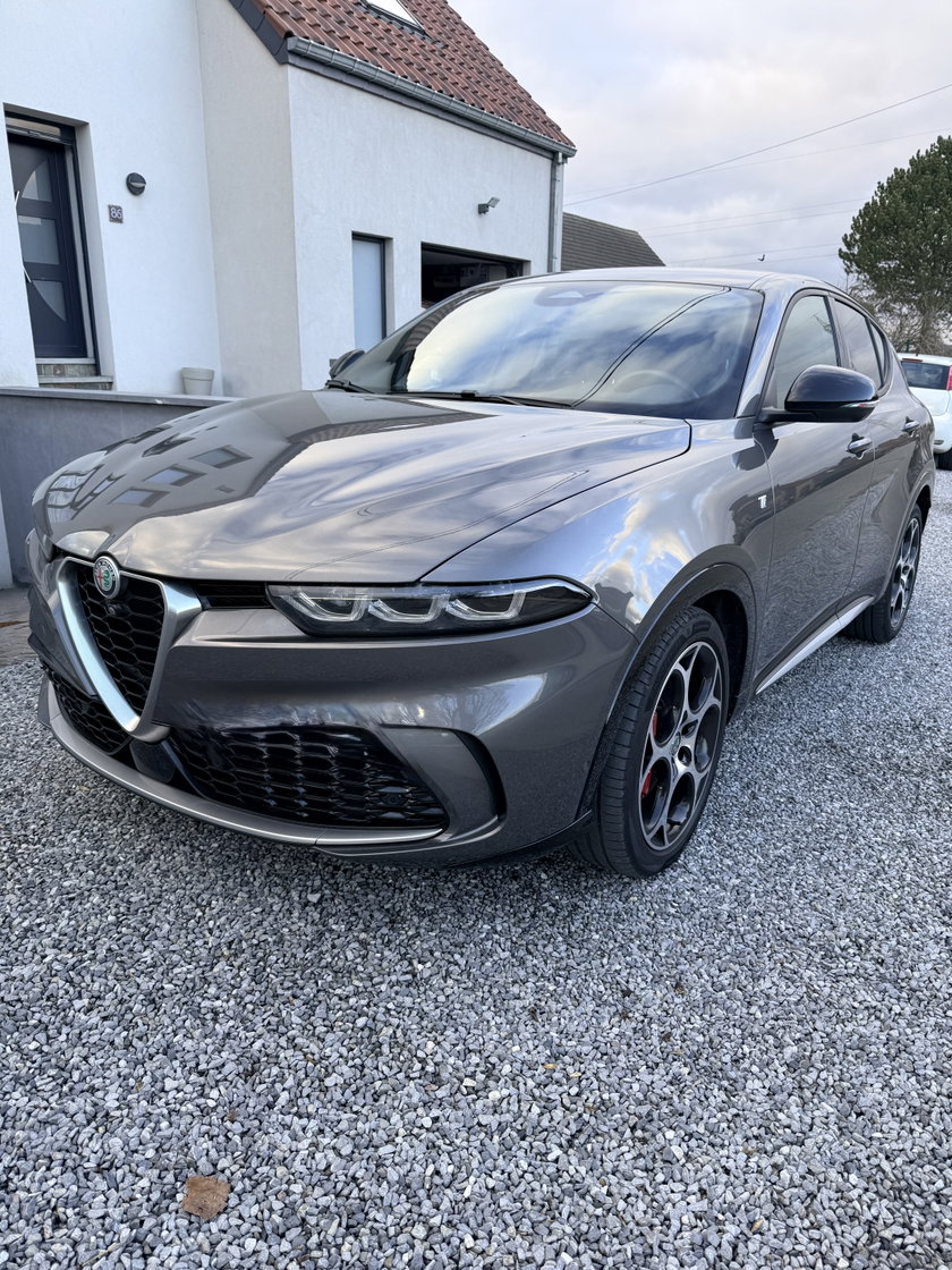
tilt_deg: -17.3
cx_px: 476
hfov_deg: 56.8
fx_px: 880
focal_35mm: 24
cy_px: 635
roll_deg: -1.5
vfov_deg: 71.6
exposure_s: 1/200
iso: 64
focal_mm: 6.76
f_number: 1.78
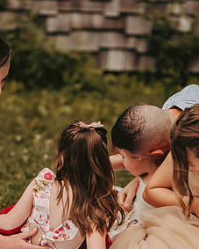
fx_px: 2330
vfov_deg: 6.1
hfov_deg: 4.9
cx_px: 51
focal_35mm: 317
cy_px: 161
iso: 640
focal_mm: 165
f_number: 2.8
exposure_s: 1/4000
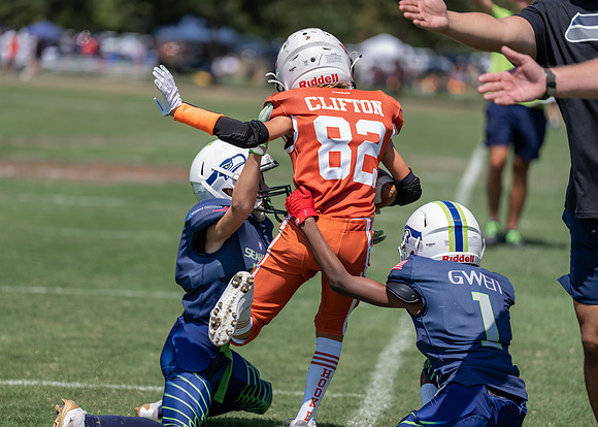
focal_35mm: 172
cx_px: 250
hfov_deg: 11.7
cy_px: 229
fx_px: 2919
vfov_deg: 8.4
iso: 100
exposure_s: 1/1600
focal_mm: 150
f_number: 2.8
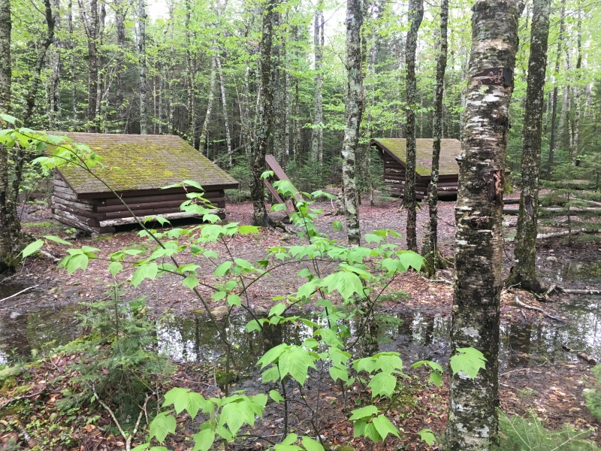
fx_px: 503
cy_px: 226
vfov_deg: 48.2
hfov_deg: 61.7
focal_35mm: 29
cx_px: 300
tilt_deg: -8.6
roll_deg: +0.5
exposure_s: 1/30
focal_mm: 4.15
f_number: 2.2
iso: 32
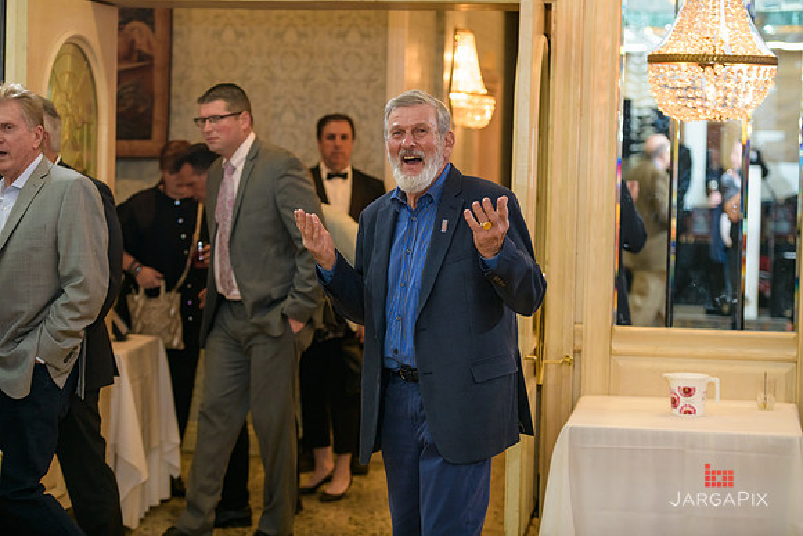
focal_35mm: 90
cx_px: 402
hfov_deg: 22.6
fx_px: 2008
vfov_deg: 15.2
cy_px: 268
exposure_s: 1/125
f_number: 3.2
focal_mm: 90
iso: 400
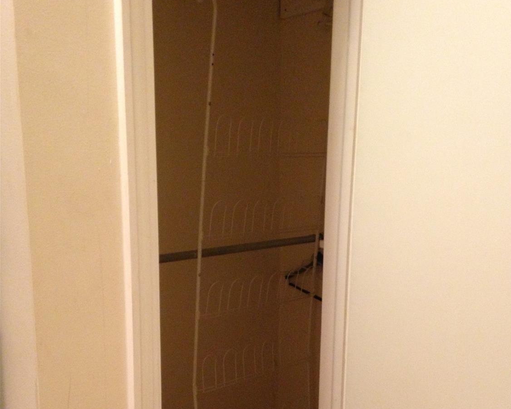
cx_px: 261
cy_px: 291
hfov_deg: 42.0
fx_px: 666
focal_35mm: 44
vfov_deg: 33.7
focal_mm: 4.13
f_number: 2.4
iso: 400
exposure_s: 1/20
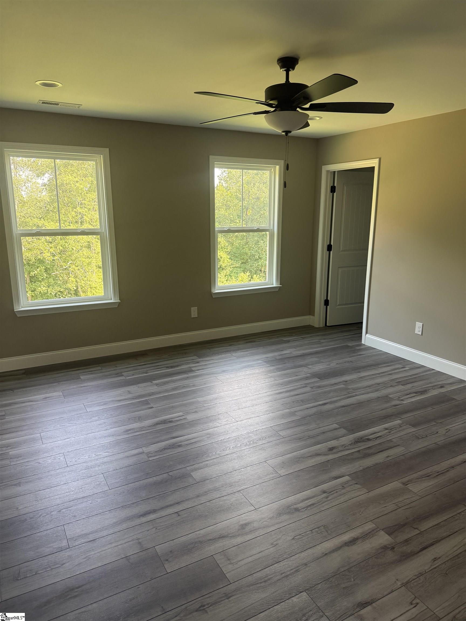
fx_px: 431
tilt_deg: -11.7
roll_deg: +0.3
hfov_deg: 56.8
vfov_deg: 71.6
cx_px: 233
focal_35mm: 24
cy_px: 310
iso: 125
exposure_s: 1/141
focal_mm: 6.76
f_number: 1.78
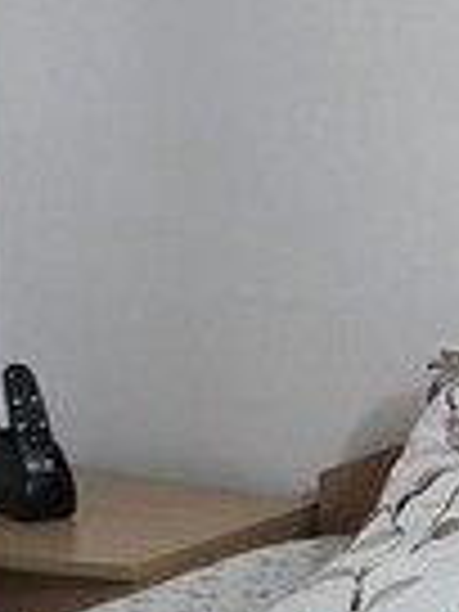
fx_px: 3059
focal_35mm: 173
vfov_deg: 11.4
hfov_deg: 8.4
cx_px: 652
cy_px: 464
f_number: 1.7
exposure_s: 1/100
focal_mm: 6.3
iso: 320
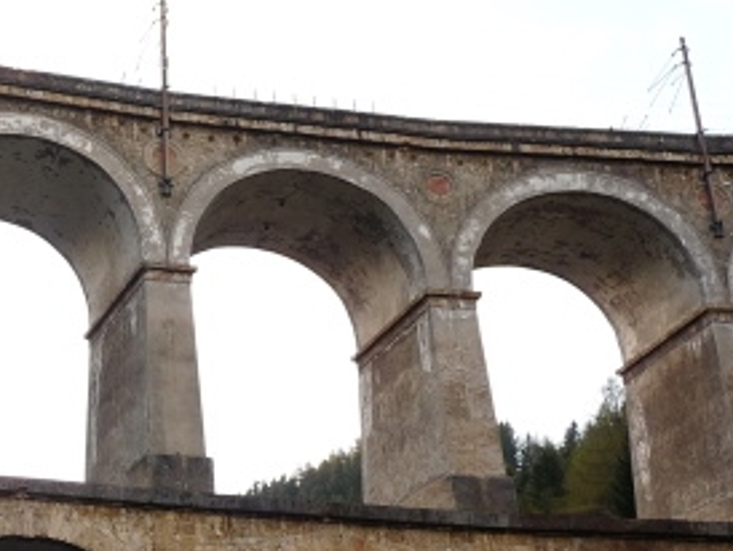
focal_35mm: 63
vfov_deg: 23.3
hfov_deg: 29.2
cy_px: 289
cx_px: 48
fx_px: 1335
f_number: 2.8
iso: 100
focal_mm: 4.8
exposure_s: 1/100
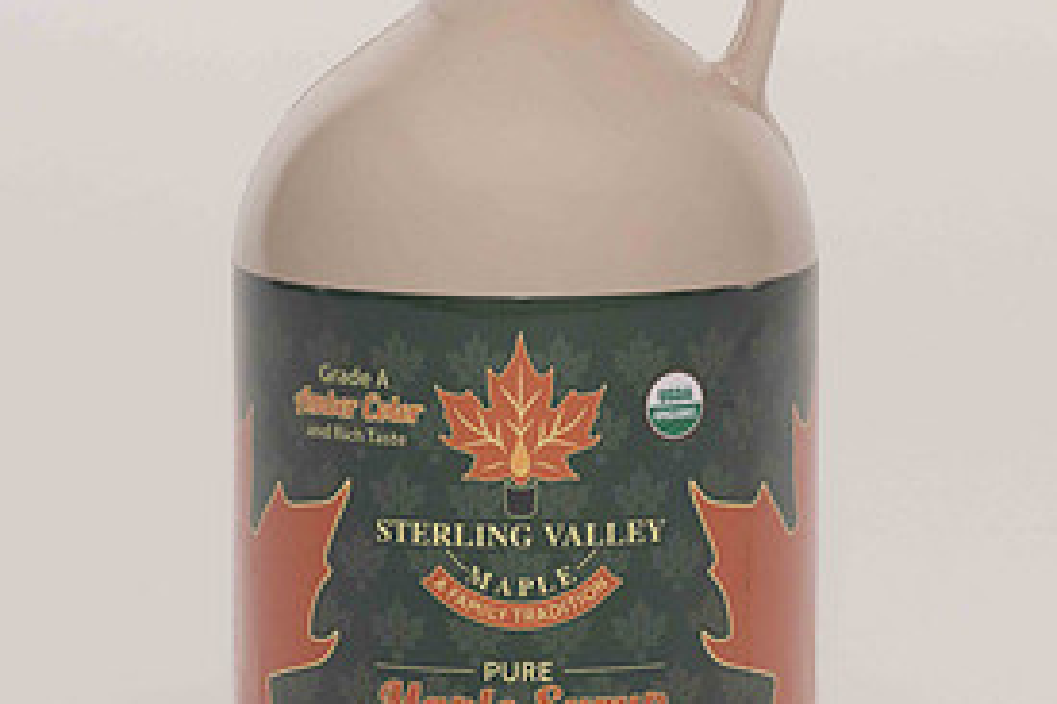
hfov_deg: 11.1
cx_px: 638
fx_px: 5458
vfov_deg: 7.4
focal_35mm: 186
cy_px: 271
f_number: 13
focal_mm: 85
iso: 400
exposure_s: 1/100
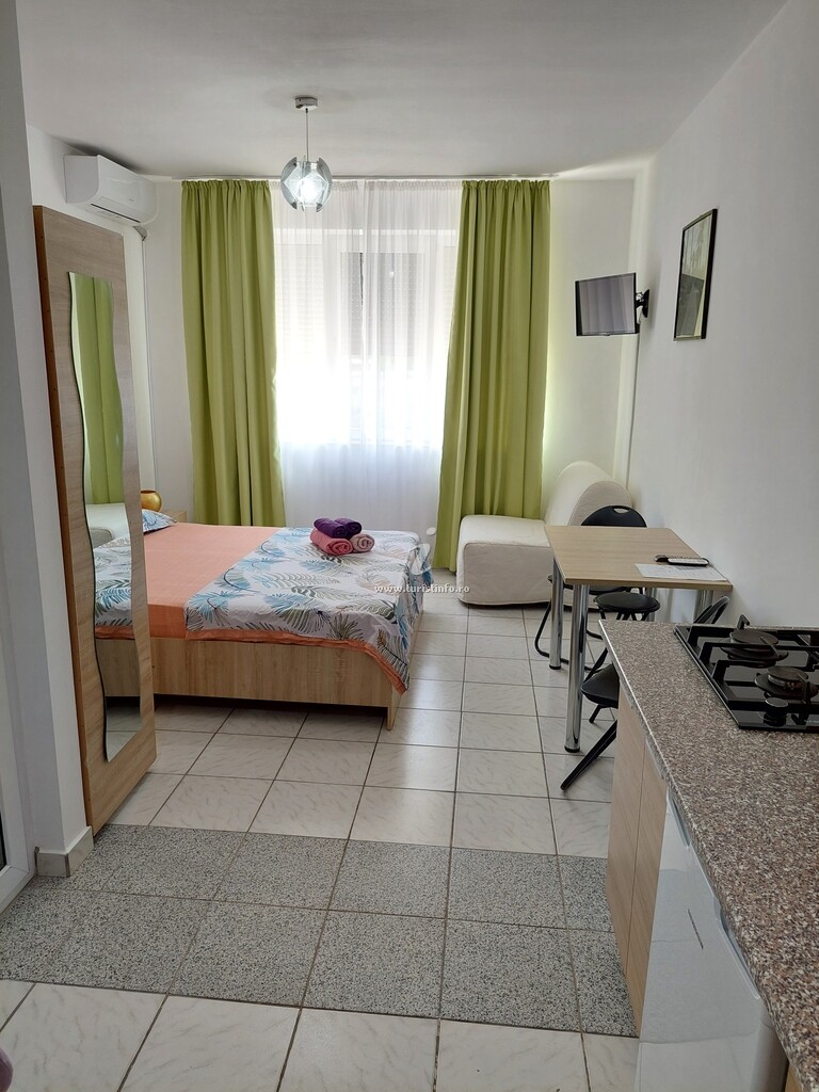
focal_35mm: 25
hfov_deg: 54.9
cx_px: 410
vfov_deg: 69.4
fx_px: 789
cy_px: 546
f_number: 1.8
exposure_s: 1/50
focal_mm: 5.23
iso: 100
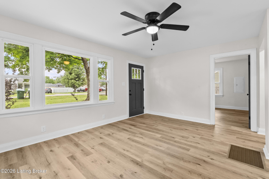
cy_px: 90
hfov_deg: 96.7
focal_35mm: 16
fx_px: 120
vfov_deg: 73.8
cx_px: 134
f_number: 11
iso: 400
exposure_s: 1/1.67
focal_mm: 16
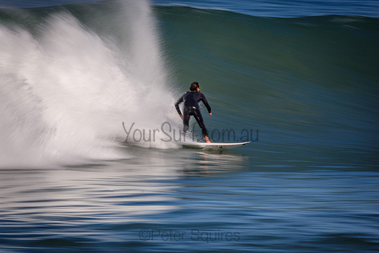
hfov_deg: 2.7
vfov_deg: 1.8
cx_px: 190
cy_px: 126
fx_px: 7897
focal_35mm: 750
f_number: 25
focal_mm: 500
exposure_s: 1/20
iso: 100
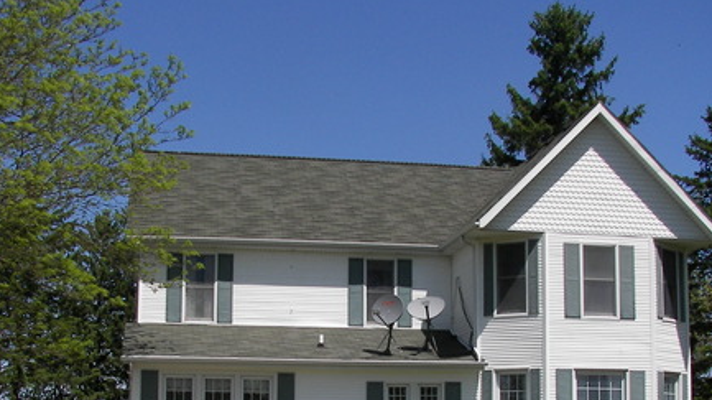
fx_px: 1094
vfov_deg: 20.2
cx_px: 352
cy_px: 380
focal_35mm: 58
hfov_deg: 36.0
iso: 50
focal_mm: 6
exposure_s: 1/800
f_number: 4
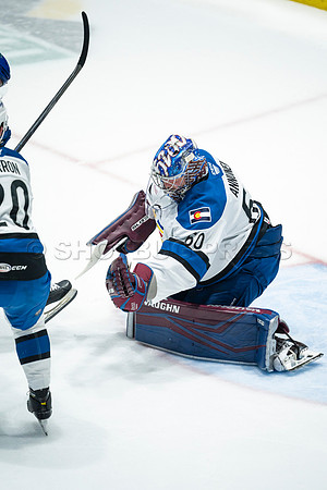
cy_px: 245
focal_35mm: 600
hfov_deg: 2.3
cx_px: 164
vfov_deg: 3.4
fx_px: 8174
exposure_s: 1/800
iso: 2000
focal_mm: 600
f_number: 4
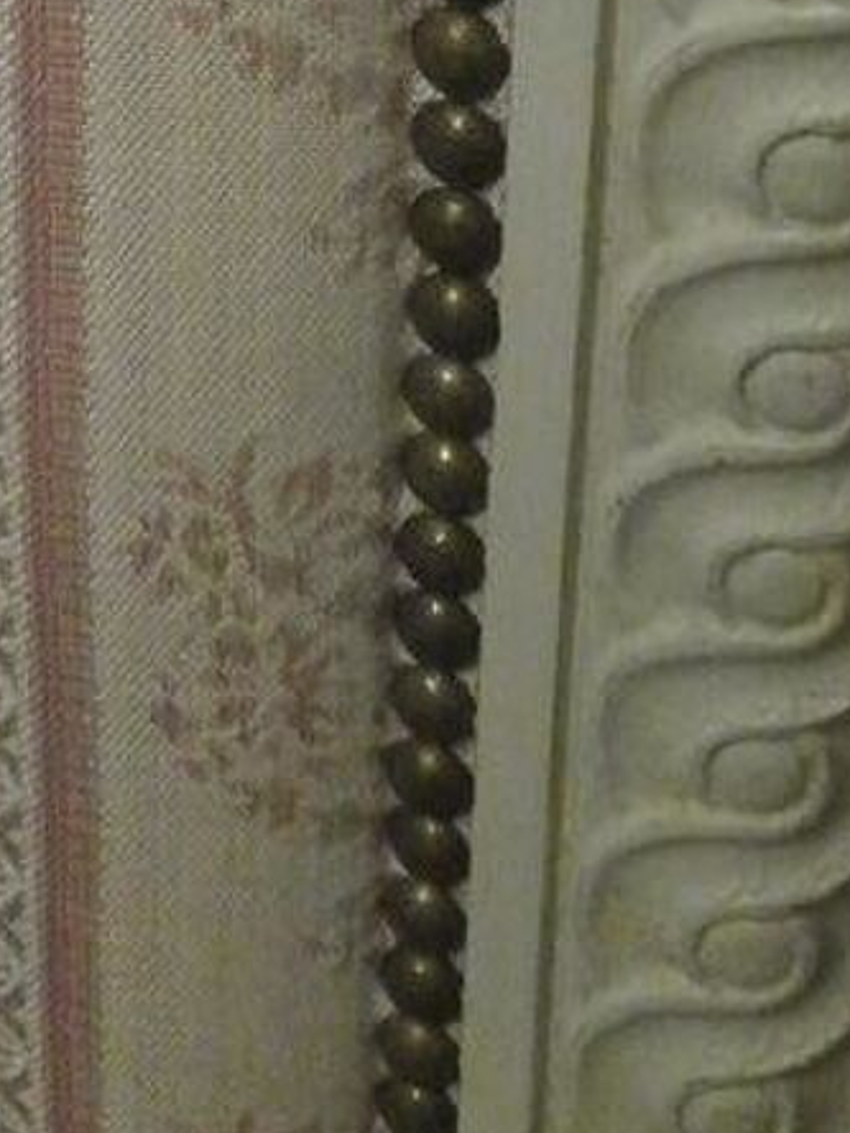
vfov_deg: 18.6
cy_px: -461
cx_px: 18
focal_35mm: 96
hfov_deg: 15.2
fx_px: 3143
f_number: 3.1
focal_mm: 5.8
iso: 800
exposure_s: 1/60
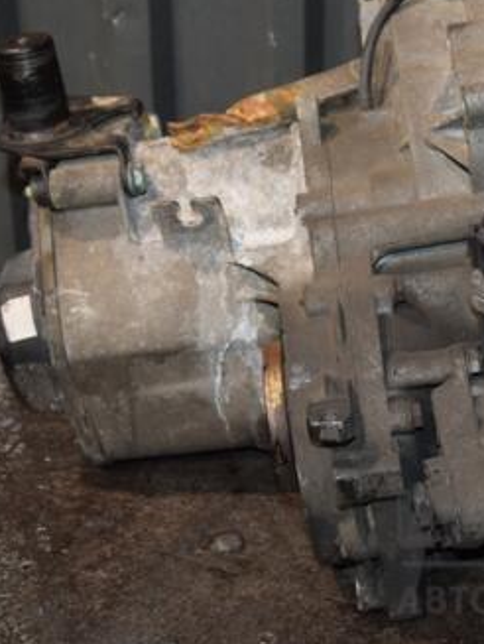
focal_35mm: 74
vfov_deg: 26.2
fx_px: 1377
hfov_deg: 19.8
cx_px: 360
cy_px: 256
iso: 800
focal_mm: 28
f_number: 5
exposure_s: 1/60
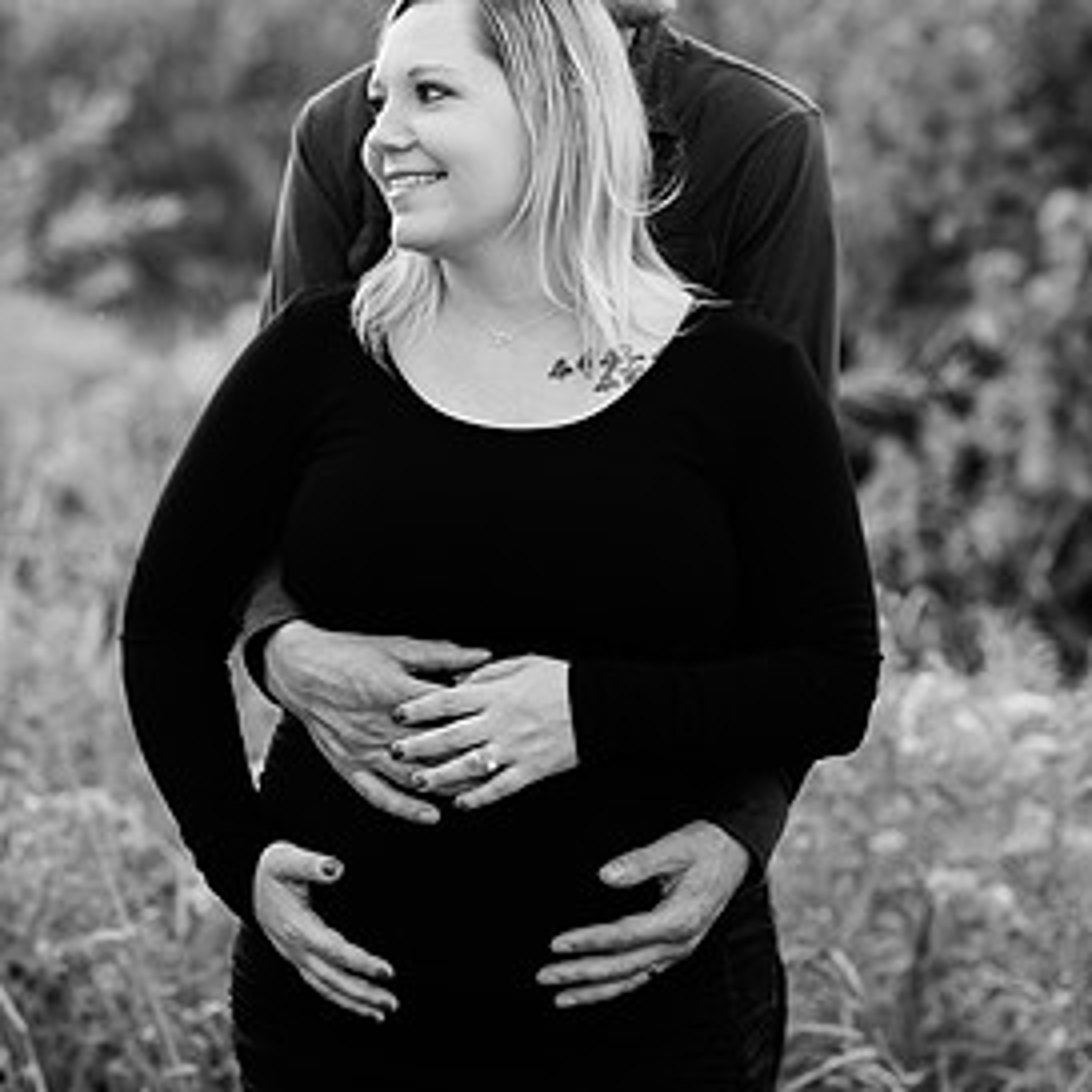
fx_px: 4247
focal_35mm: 119
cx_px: 566
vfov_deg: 14.7
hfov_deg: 14.7
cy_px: 516
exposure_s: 1/640
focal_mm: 85
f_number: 2.8
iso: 200
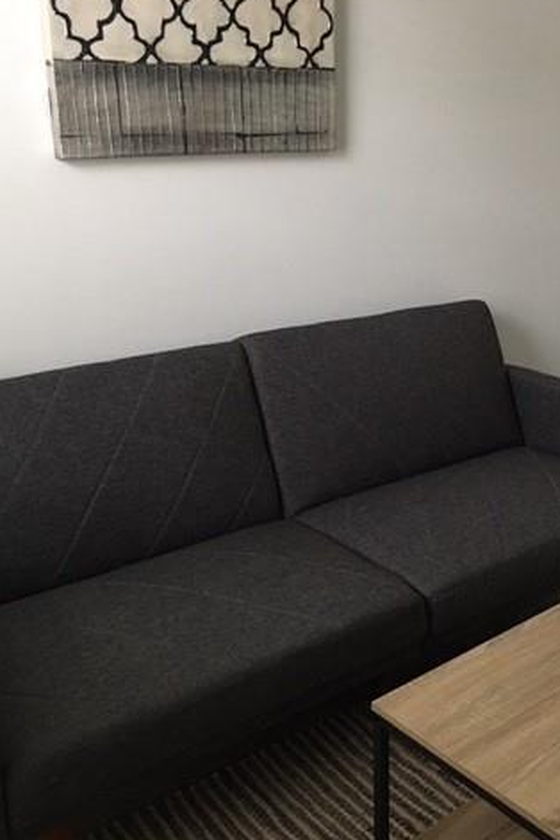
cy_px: 416
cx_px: 424
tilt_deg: -17.9
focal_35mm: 41
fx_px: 957
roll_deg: -0.4
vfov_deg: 47.4
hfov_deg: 32.0
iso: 100
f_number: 2.2
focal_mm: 4.15
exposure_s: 1/15
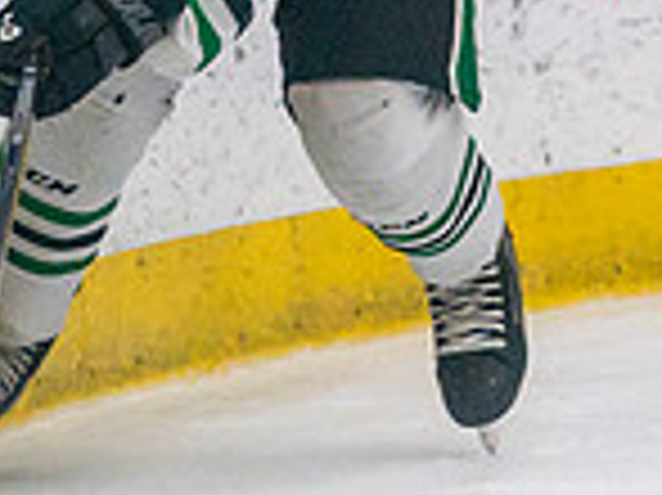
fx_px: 17962
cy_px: -241
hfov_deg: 2.1
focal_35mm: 940
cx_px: 936
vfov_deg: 1.6
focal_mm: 192
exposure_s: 1/1600
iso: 4000
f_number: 2.8
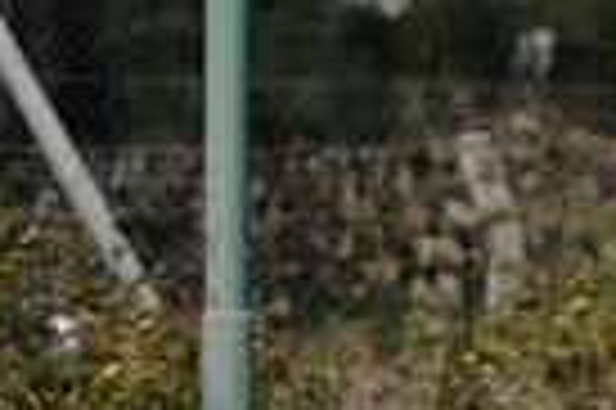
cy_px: 791
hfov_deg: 1.8
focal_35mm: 1145
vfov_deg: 1.2
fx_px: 19569
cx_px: 1183
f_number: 4
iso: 400
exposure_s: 1/1250
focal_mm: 270
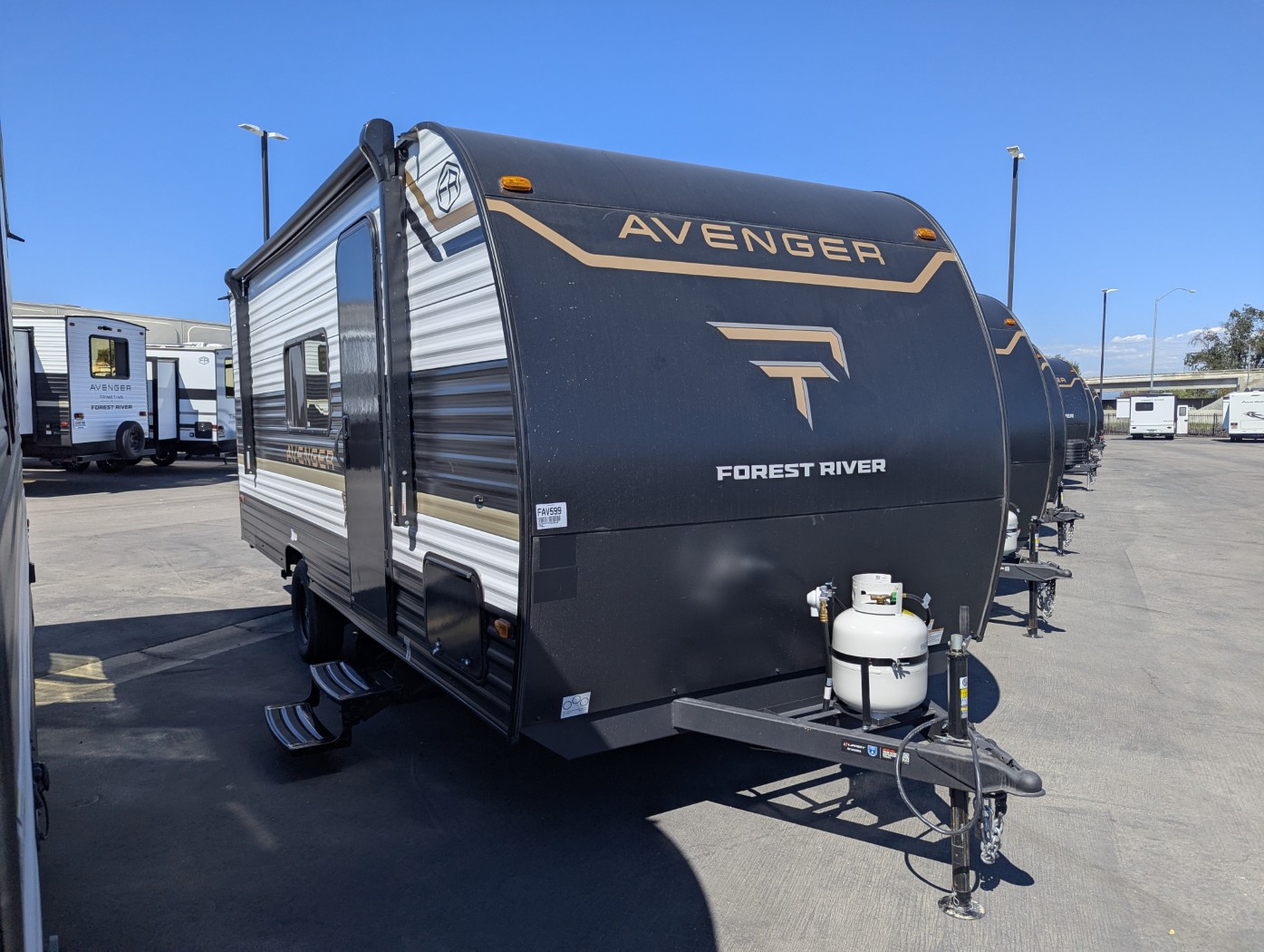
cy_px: 476
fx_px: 877
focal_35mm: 24
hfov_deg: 71.5
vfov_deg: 56.9
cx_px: 632
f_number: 1.85
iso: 44
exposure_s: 1/2976
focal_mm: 6.81
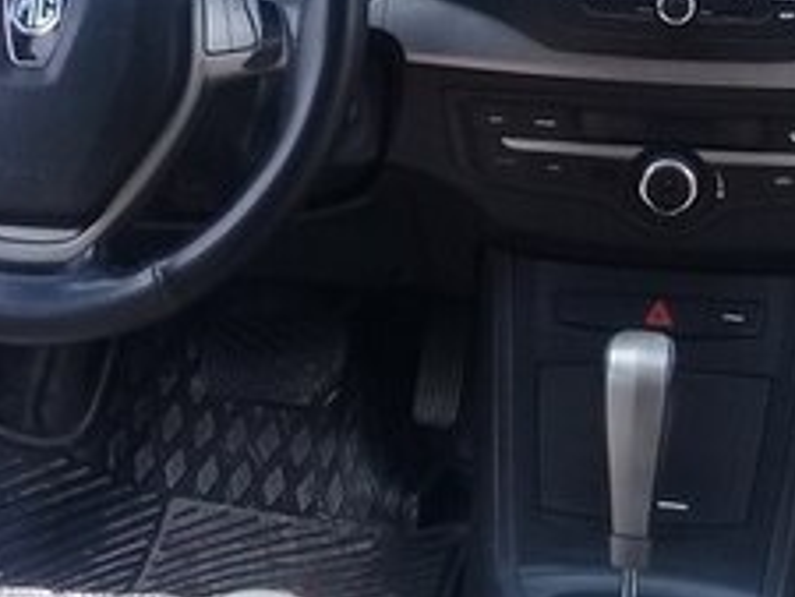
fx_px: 2091
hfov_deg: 21.5
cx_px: 452
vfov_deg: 15.7
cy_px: -104
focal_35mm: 91
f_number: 2.2
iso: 50
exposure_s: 1/185
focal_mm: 3.3
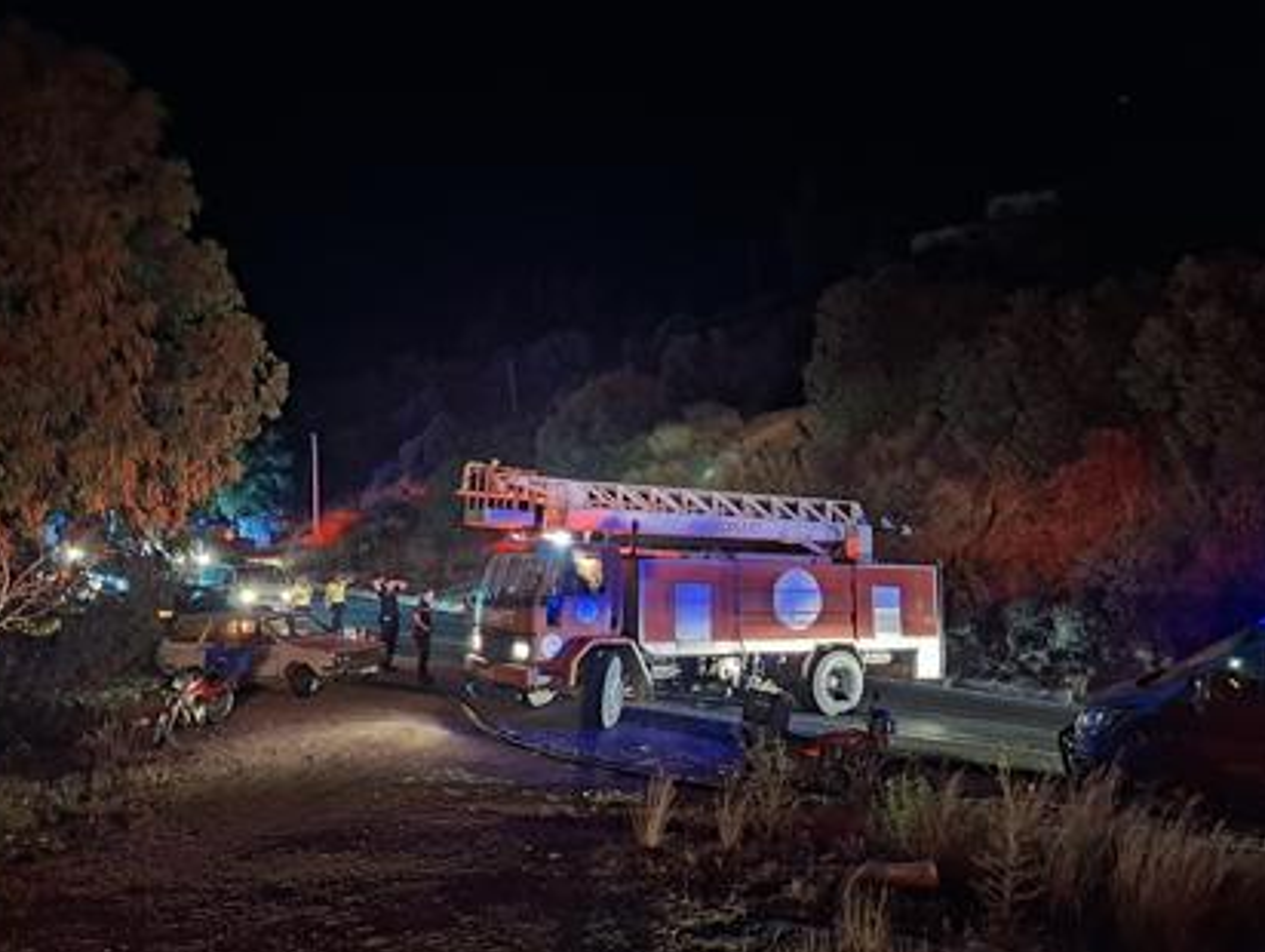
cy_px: 507
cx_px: 623
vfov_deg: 53.1
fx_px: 951
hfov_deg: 67.2
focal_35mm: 26
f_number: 1.8
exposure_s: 1/6
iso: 2500
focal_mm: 5.54
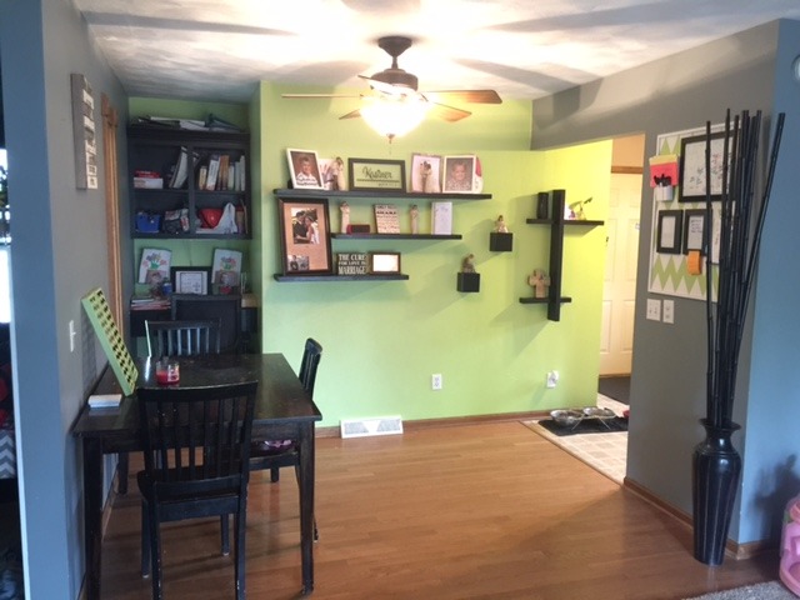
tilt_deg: -7.4
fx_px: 670
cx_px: 400
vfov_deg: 48.2
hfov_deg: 61.7
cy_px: 300
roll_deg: -2.2
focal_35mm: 29
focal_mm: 4.15
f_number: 2.2
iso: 125
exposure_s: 1/4
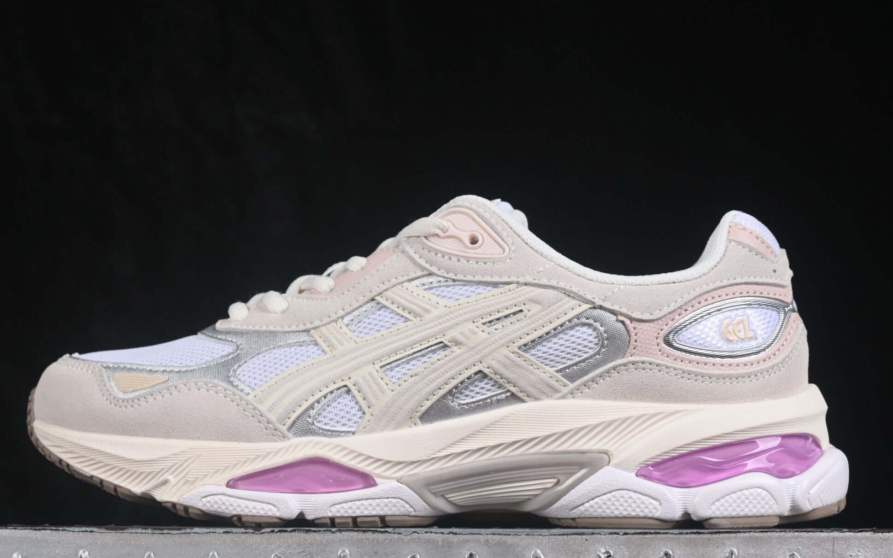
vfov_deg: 13.0
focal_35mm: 101
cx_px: 446
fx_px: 2458
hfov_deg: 20.6
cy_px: 281
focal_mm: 50
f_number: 8
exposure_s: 1/80
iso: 160
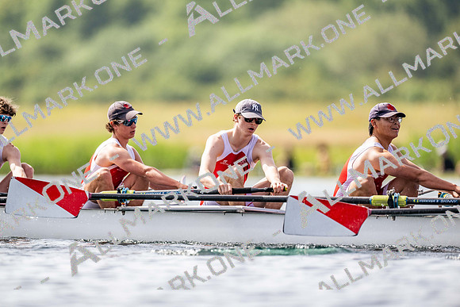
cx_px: 230
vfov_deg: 2.3
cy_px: 154
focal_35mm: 600
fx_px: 7668
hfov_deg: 3.4
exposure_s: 1/2500
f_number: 4
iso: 220
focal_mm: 600
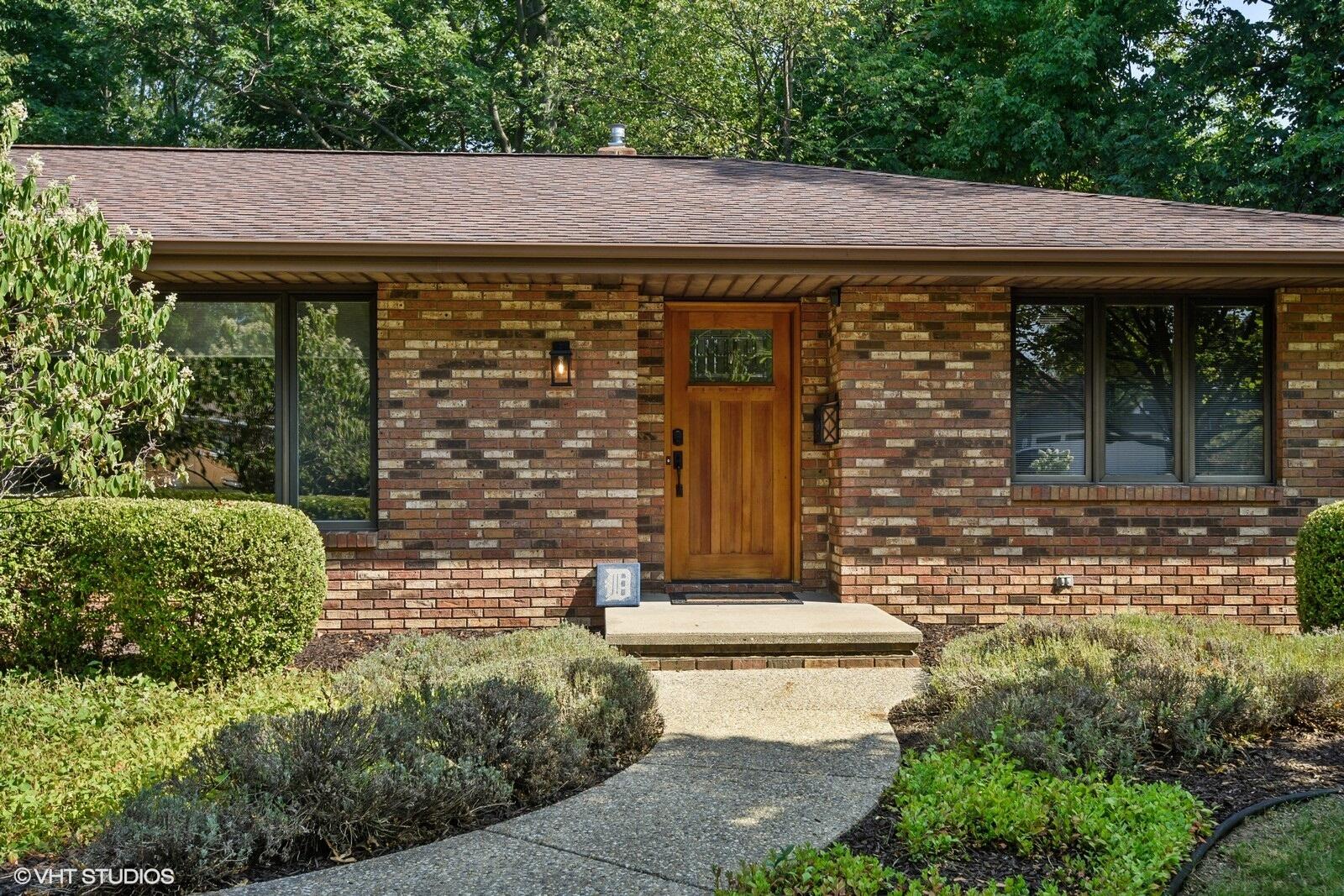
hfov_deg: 54.4
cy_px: 448
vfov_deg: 37.9
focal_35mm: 35
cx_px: 672
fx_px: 1307
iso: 200
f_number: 8
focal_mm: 35
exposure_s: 1/200
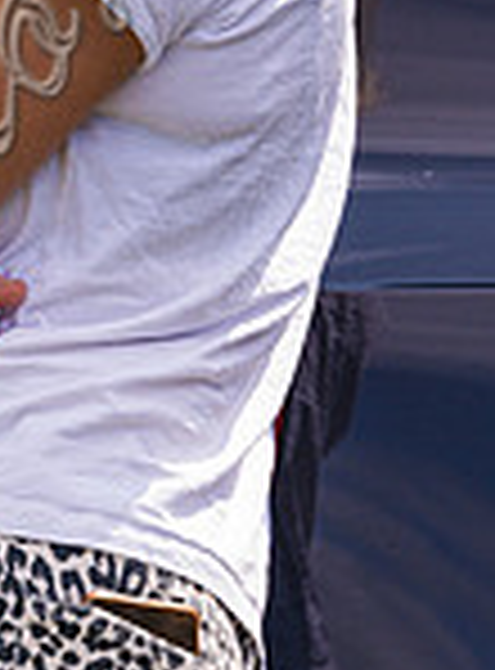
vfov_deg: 0.9
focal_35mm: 2201
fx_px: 42393
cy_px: 193
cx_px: 2
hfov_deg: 0.7
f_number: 4
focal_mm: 500
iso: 400
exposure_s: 1/2000
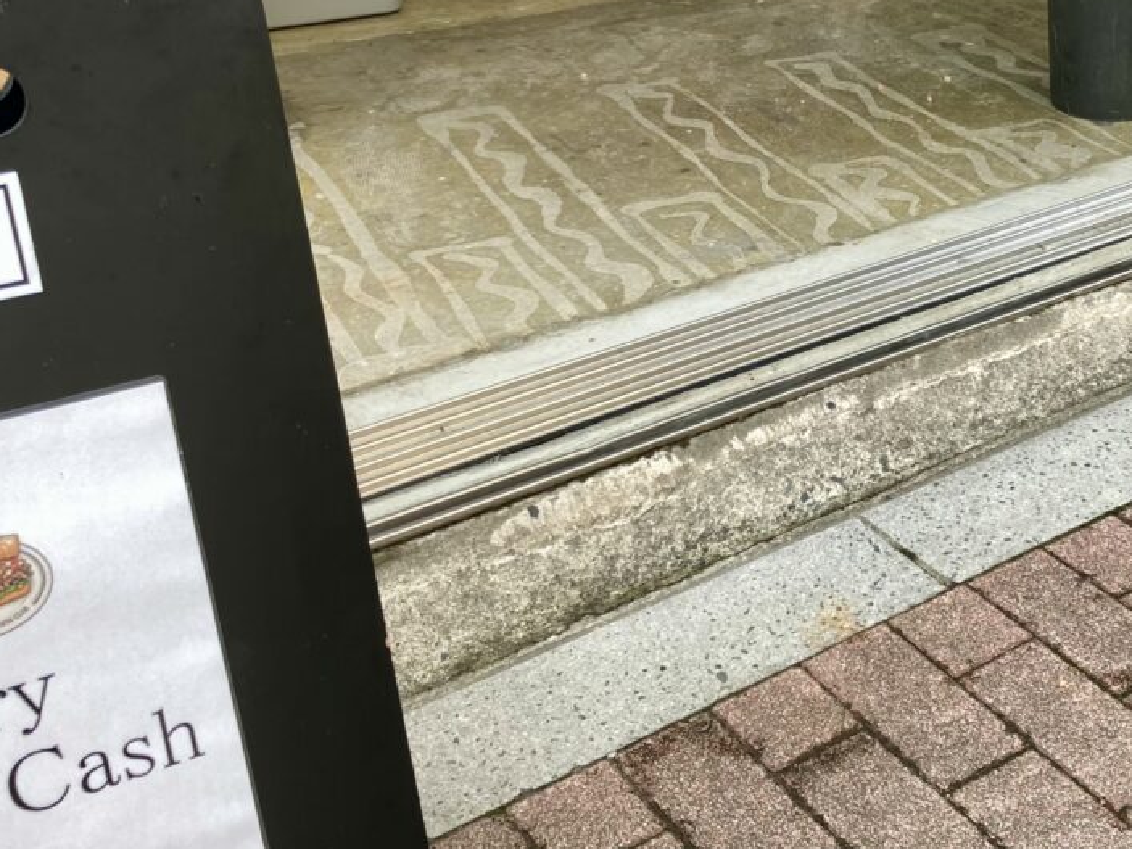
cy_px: 296
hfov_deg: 37.0
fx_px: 1667
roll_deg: +0.3
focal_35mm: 51
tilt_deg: -24.6
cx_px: 784
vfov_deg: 28.4
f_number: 1.8
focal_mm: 3.99
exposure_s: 1/100
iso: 20
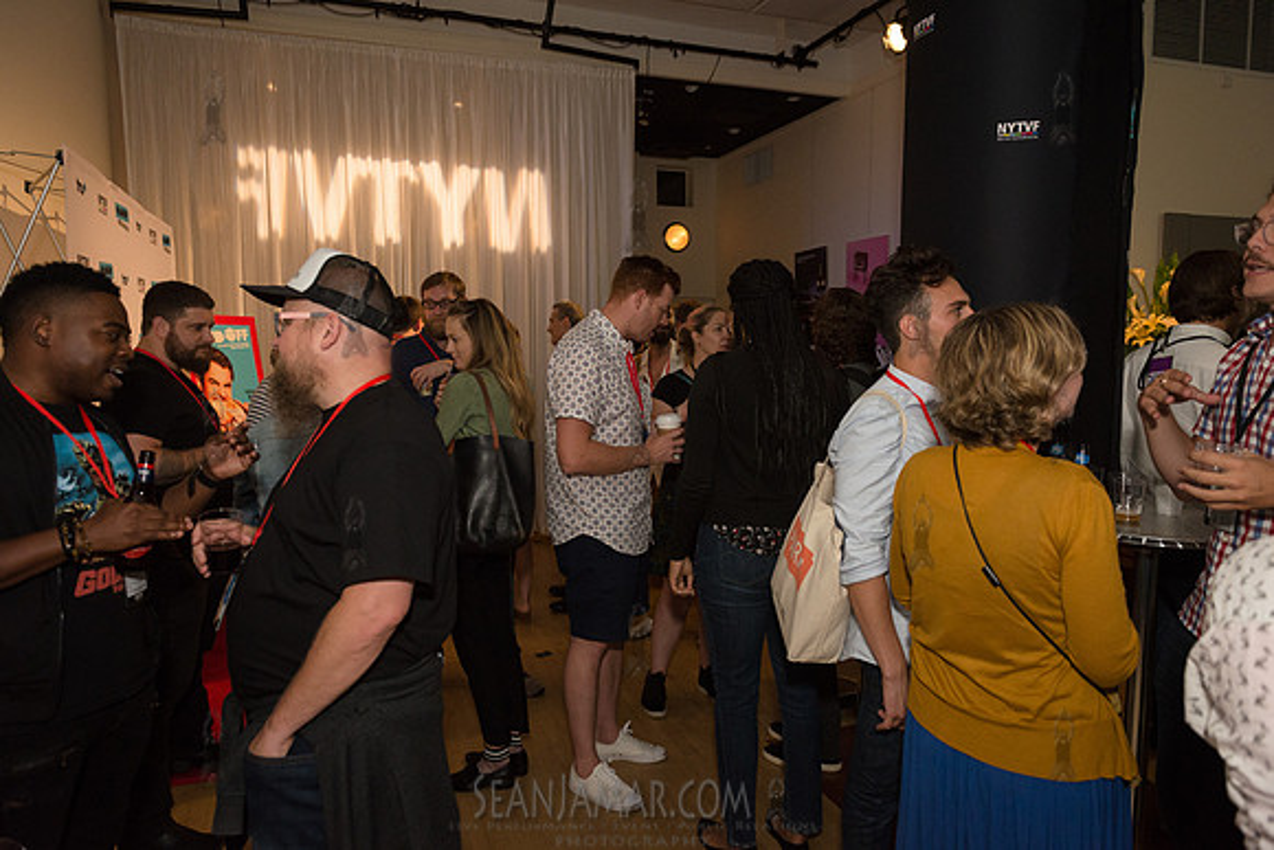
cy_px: 425
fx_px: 849
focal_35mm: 24
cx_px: 637
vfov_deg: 53.2
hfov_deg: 73.7
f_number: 4
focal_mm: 24
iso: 2500
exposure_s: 1/500
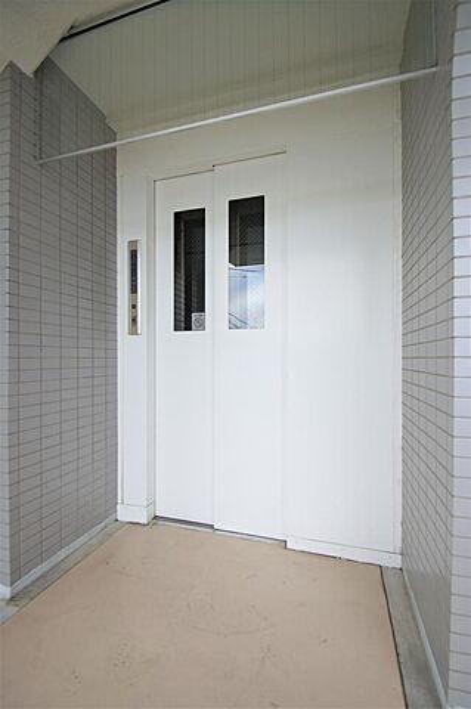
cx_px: 236
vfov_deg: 100.4
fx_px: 295
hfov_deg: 77.2
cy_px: 354
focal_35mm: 15
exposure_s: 1/60
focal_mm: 10
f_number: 5.6
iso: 100
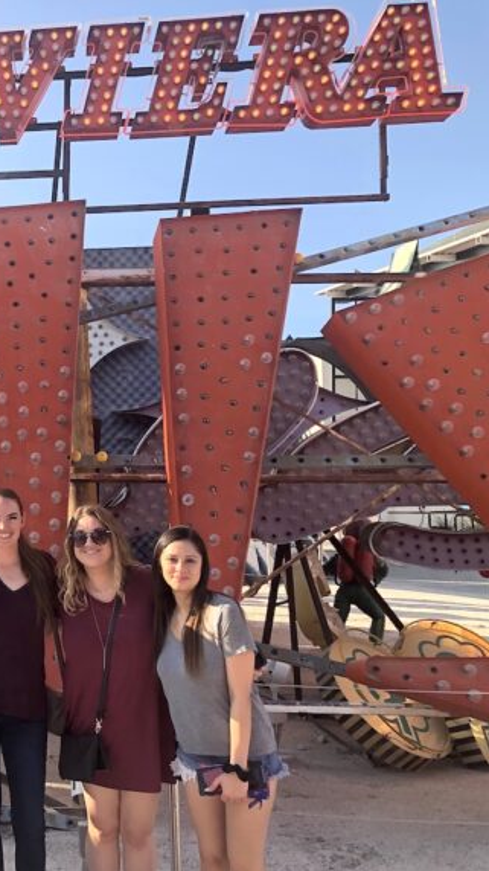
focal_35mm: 41
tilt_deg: +2.2
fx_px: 946
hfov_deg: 26.4
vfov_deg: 49.4
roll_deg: +1.0
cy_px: 436
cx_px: -69
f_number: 1.8
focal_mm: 4
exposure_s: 1/571
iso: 20
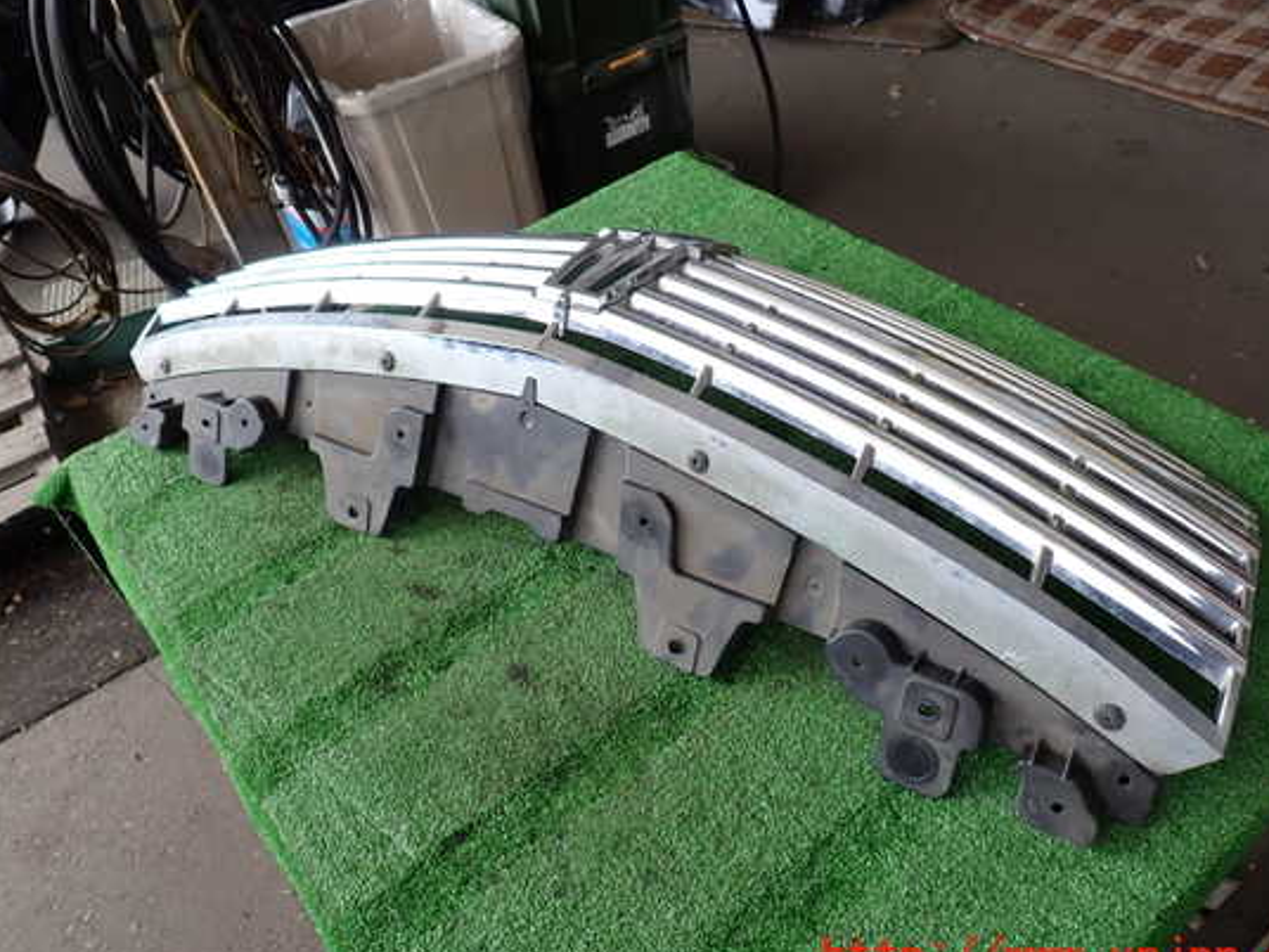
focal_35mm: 28
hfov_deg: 63.4
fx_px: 1026
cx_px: 646
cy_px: 457
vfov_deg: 49.7
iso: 100
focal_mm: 4.5
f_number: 2.8
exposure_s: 1/125
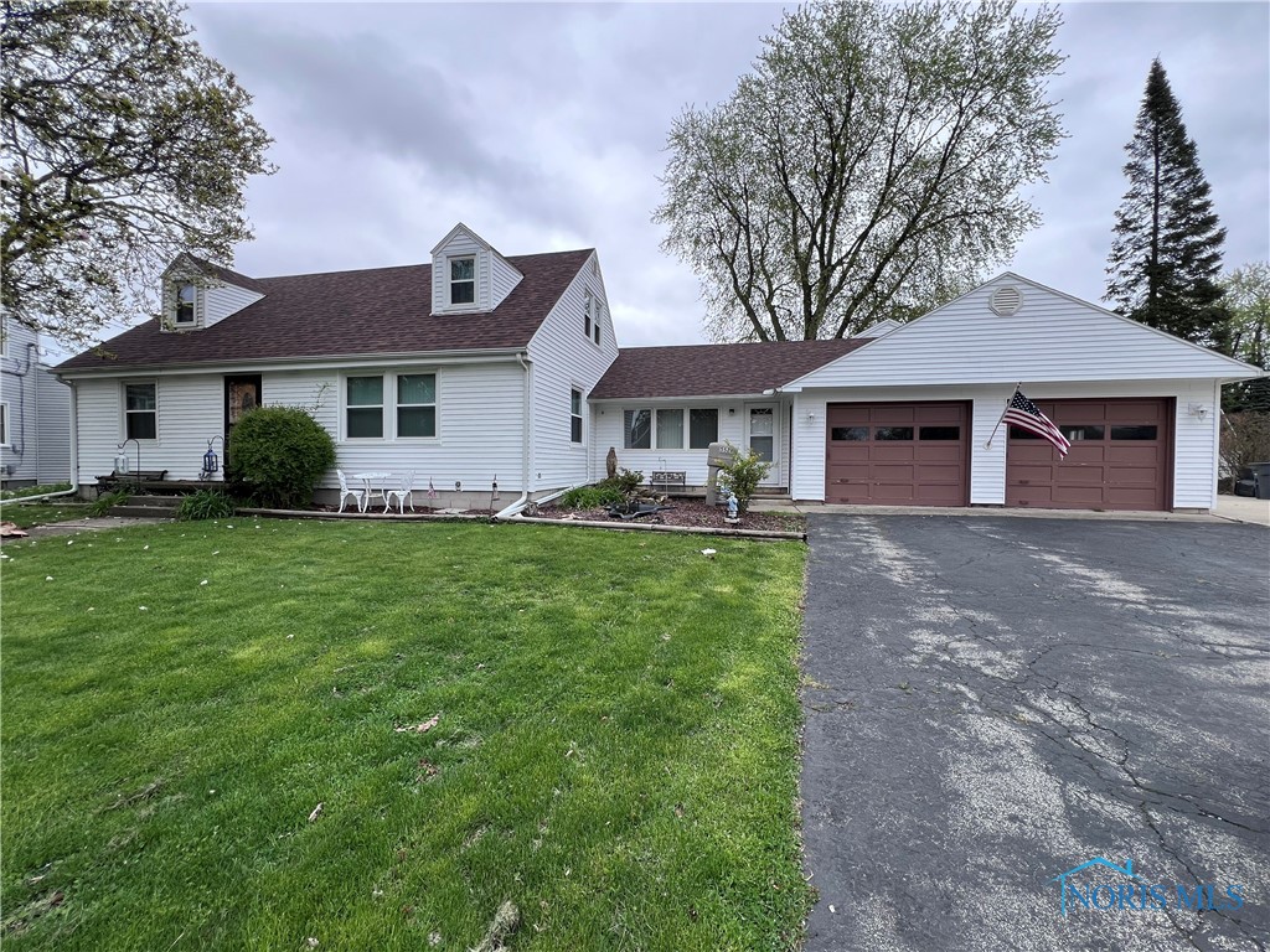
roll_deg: -0.7
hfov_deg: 106.2
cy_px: 476
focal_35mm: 13
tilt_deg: -1.5
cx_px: 635
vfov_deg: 89.9
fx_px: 477
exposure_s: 1/641
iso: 32
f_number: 1.8
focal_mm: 1.57
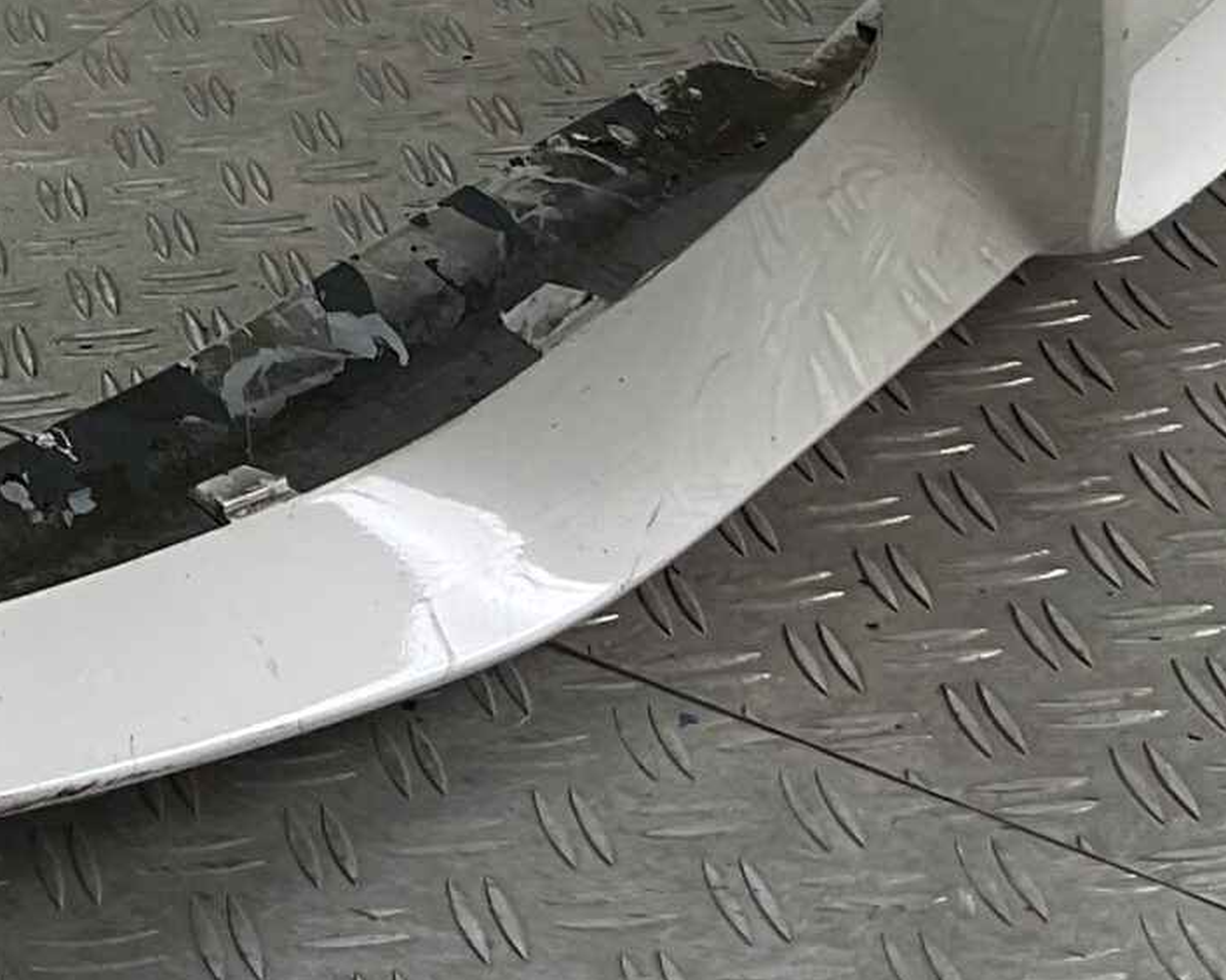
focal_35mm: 103
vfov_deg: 14.0
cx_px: -204
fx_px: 3737
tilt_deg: -16.7
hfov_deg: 17.8
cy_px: -487
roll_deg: +0.4
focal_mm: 3
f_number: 1.8
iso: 16
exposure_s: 1/209
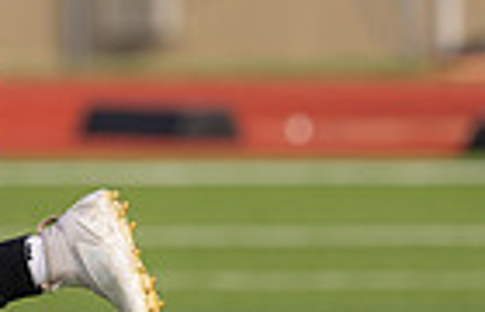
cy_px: 39
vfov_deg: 1.9
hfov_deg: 3.0
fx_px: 9248
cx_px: -37
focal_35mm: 694
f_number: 2.8
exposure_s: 1/2000
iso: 100
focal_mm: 160
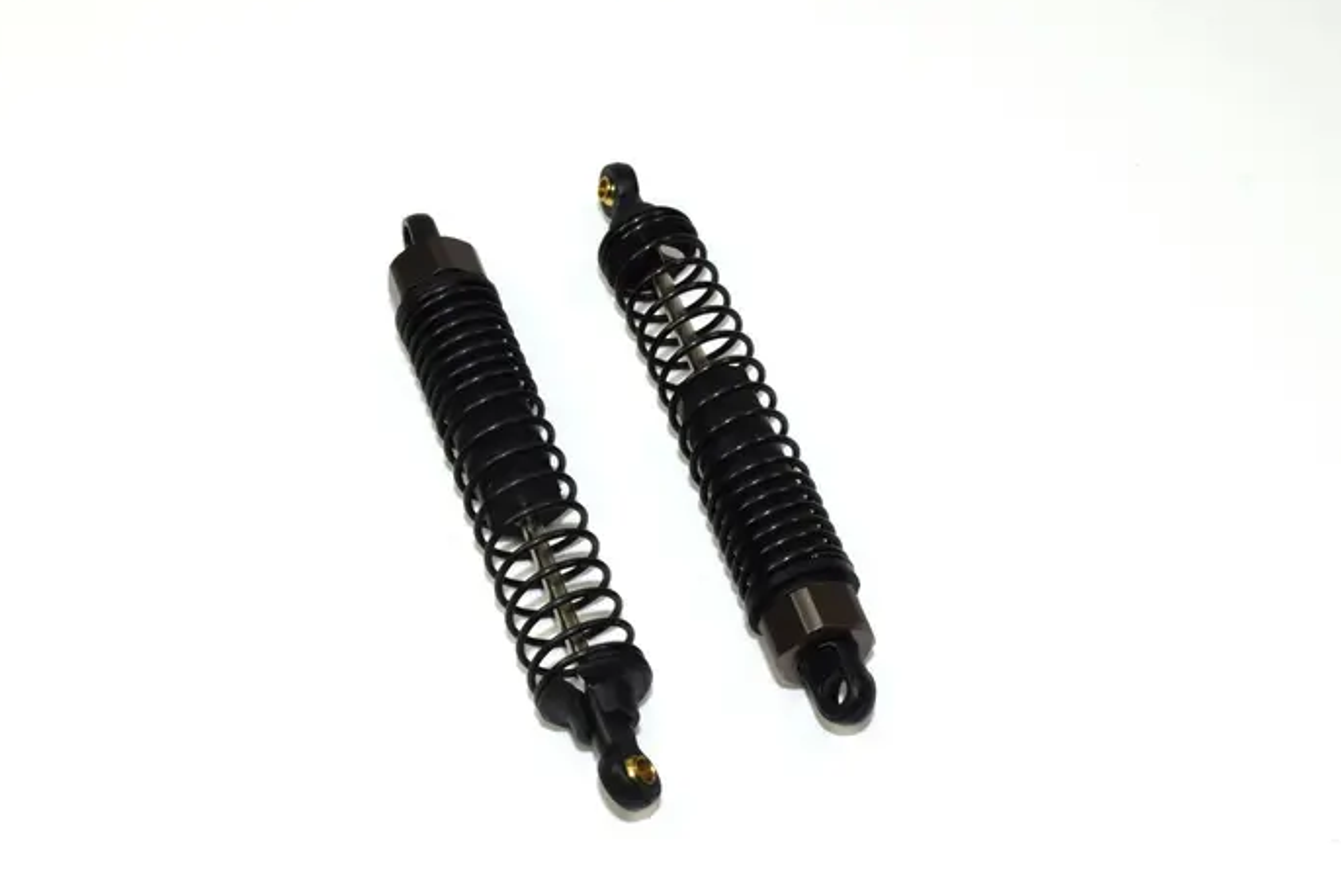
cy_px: 485
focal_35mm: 56
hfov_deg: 35.6
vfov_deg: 24.2
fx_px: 2087
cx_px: 659
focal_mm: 32
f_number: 13
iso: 100
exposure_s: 1/40
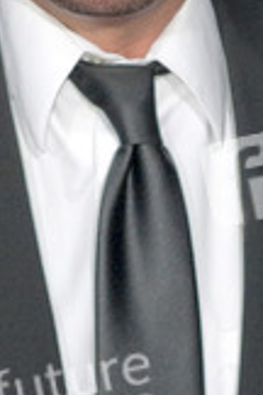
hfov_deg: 9.0
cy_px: 46
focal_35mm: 153
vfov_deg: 13.3
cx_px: 106
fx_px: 1676
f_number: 4.5
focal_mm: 62
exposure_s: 1/400
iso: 400
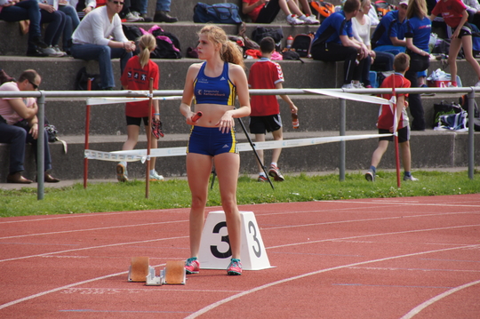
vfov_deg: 3.7
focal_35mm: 375
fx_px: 4995
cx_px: 240
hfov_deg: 5.5
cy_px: 160
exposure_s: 1/160
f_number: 8
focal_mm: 250
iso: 100
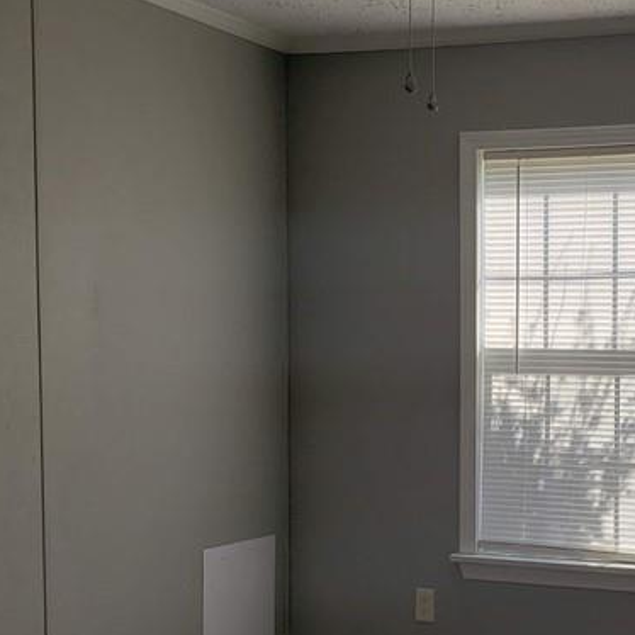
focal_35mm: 63
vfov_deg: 27.1
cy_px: 430
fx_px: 1308
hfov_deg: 26.6
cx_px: 533
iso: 50
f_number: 2.4
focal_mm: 4.3
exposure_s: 1/324
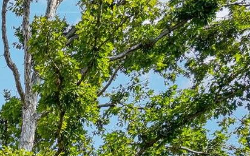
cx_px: -128
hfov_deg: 22.3
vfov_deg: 12.8
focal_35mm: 76
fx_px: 518
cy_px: 382
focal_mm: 10
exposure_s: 1/125
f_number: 8
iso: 100
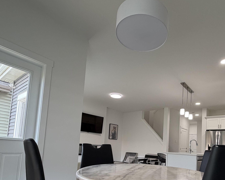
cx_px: 139
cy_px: 135
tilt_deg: +4.9
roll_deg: -3.7
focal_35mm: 24
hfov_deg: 69.3
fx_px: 160
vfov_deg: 55.9
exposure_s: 1/120
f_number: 2.2
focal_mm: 2.22
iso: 125
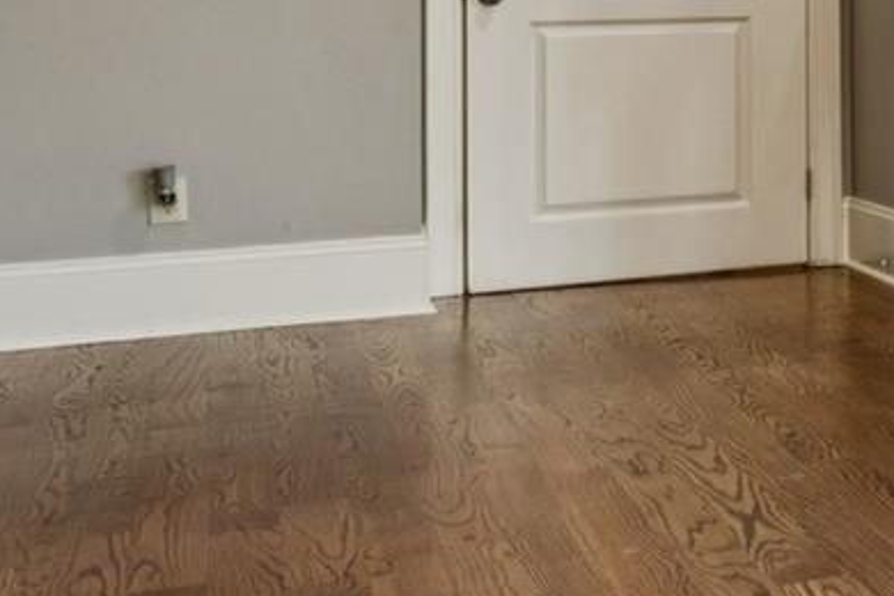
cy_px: -49
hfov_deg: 15.2
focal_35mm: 88
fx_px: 2177
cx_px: 2070
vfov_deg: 15.2
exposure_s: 1/4
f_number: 13
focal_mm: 16.7
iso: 100
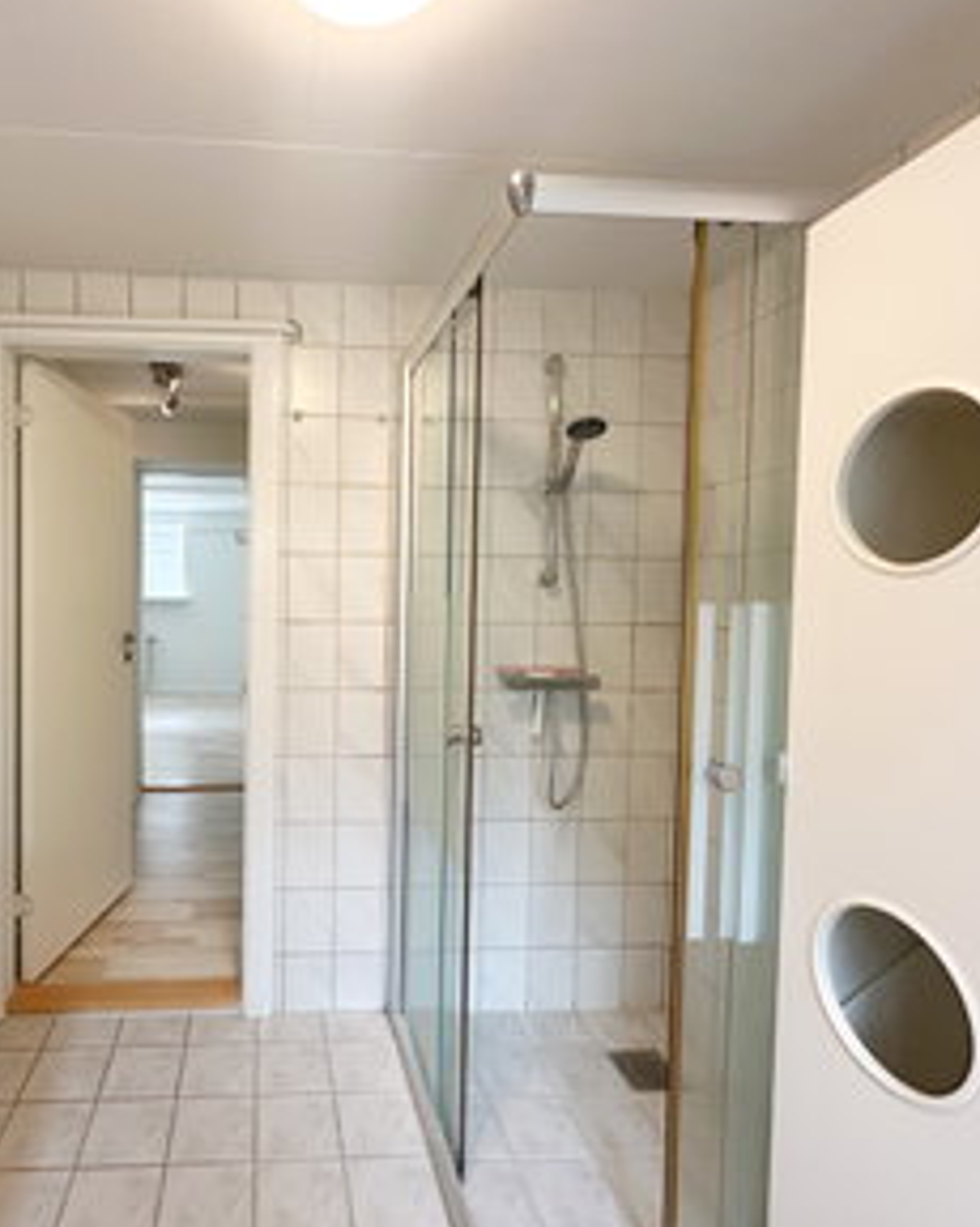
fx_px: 690
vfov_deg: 83.3
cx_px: 307
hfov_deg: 68.3
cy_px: 618
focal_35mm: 19
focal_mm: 2.22
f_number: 2.2
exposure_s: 1/100
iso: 250
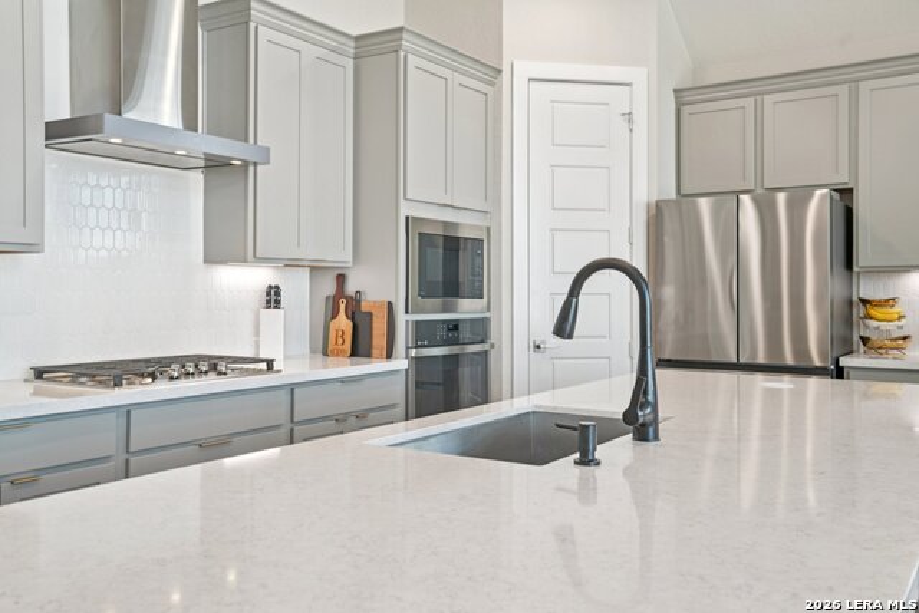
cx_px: 460
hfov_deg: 57.2
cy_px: 306
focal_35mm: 33
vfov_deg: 40.0
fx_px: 843
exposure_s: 1/20
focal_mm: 33
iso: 400
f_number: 8
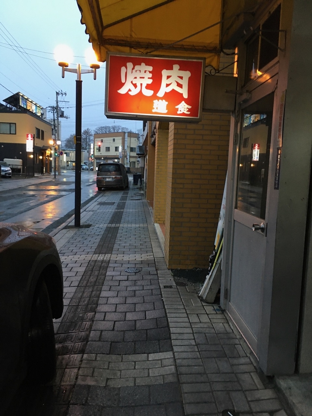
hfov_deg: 48.2
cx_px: 156
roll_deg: -3.3
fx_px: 349
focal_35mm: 29
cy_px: 208
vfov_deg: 61.7
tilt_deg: -6.4
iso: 100
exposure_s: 1/30
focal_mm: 4.15
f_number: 2.2
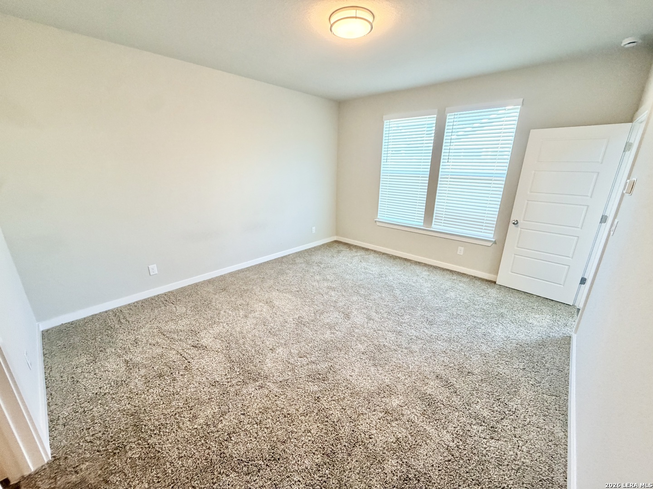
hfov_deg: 102.1
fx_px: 264
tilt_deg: -17.5
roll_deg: -0.2
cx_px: 326
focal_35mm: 14
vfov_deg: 85.7
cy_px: 244
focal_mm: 2.22
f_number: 2.2
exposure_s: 1/60
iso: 400
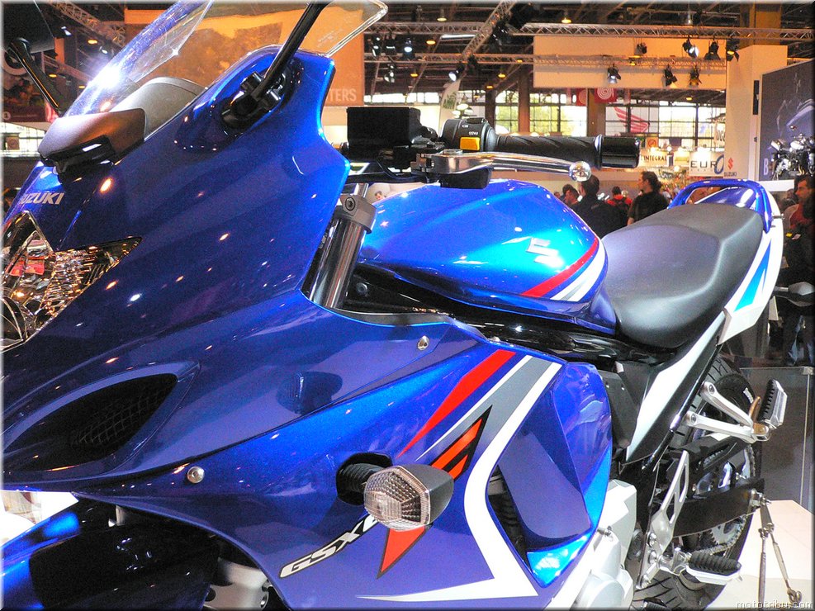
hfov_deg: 52.6
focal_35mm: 35
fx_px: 824
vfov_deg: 40.7
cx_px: 408
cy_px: 306
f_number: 2.8
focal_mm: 5.8
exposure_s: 1/125
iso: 400
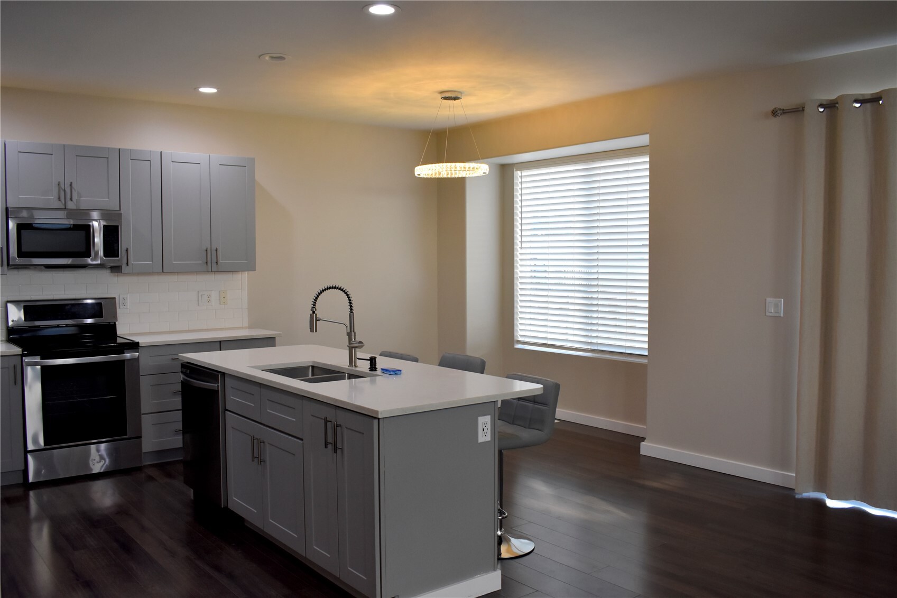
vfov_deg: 41.7
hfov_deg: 59.5
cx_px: 448
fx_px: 785
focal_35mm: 32
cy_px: 299
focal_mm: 21
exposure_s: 1/125
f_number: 5.6
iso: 800
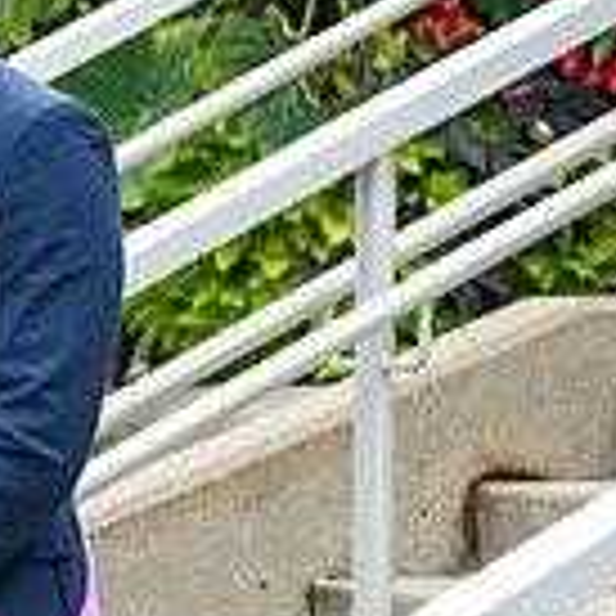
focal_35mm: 238
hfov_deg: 7.1
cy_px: 384
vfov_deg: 7.4
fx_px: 4792
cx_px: -661
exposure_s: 1/320
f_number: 5
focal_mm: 66
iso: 200
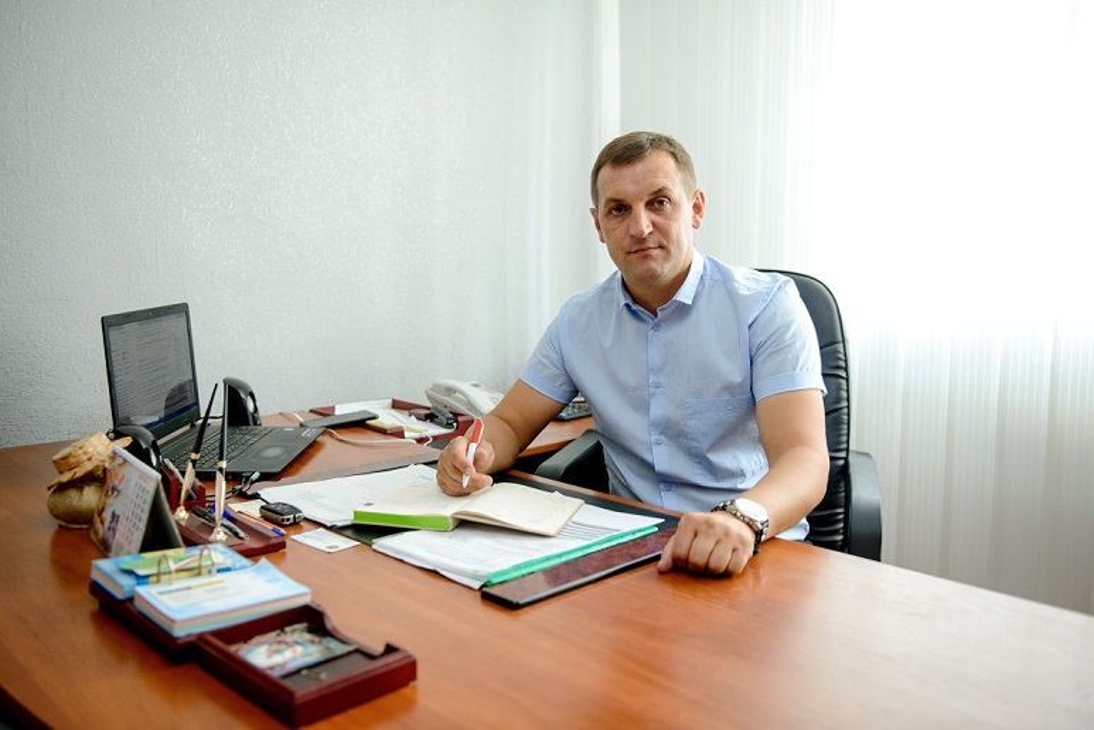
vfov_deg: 42.4
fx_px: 942
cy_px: 365
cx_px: 547
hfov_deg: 60.3
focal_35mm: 31
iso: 1000
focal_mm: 31
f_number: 2.8
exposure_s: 1/125
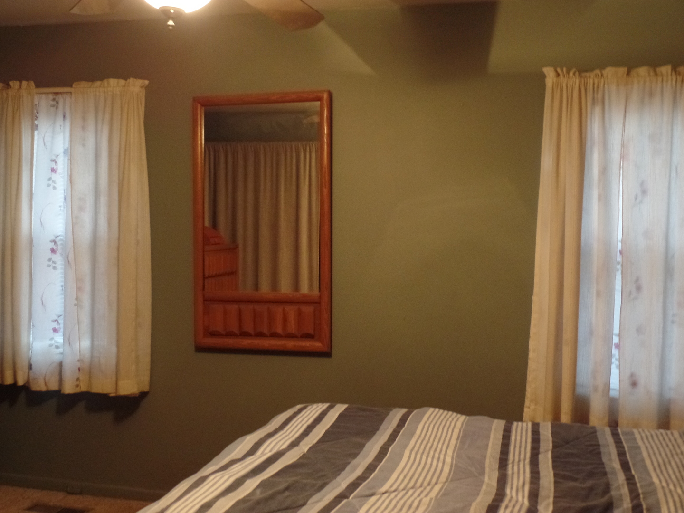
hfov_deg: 44.8
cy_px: 256
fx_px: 830
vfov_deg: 34.3
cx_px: 342
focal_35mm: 42
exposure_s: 1/10
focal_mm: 7.5
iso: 800
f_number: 3.2
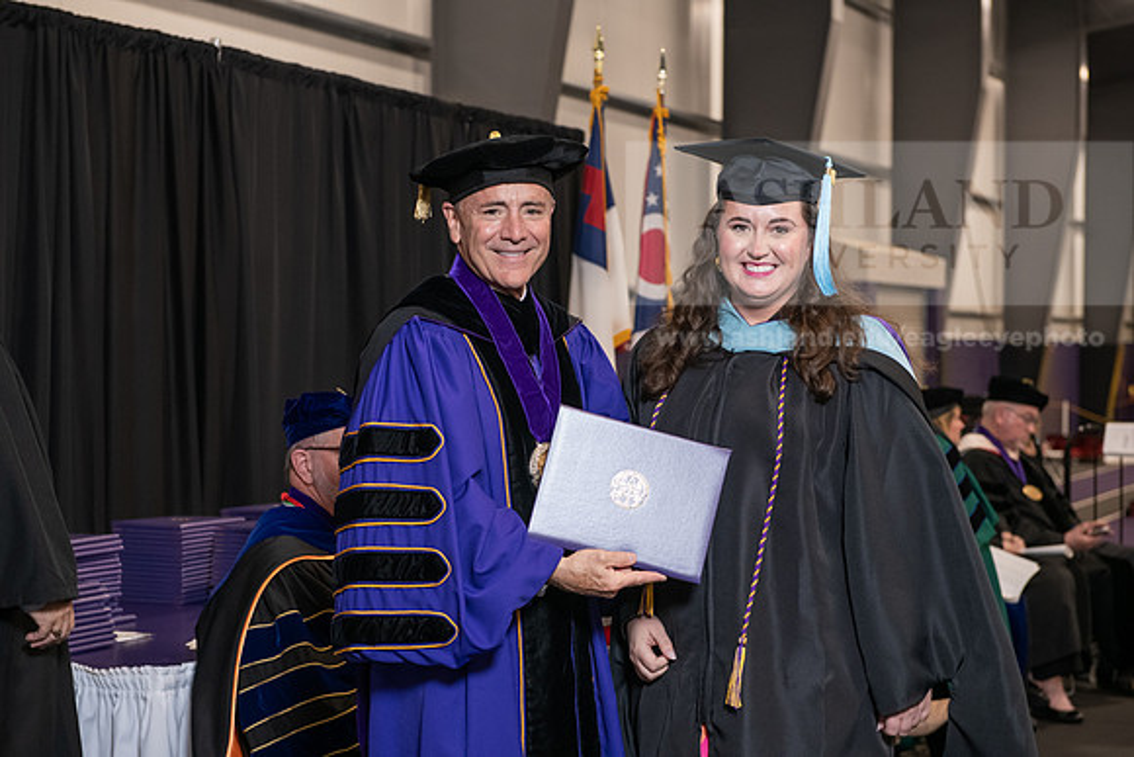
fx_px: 2205
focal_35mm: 70
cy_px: 378
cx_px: 567
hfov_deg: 28.8
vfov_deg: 19.5
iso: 2000
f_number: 5
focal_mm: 70
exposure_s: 1/125
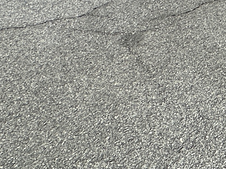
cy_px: -195
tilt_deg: -4.4
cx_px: 442
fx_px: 542
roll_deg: -0.5
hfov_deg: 17.5
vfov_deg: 14.1
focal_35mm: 83
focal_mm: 2.22
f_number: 2.2
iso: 40
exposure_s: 1/1159
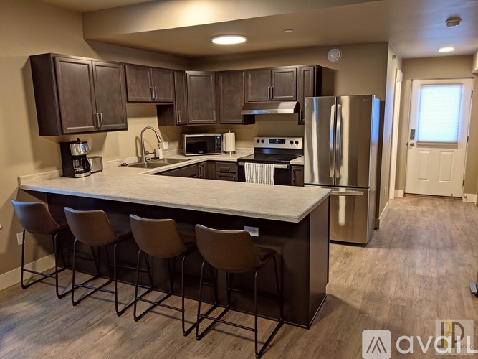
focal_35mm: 27
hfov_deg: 65.3
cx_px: 239
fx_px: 373
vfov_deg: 51.3
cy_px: 180
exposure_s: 1/24
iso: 82
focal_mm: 4.38
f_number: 1.73
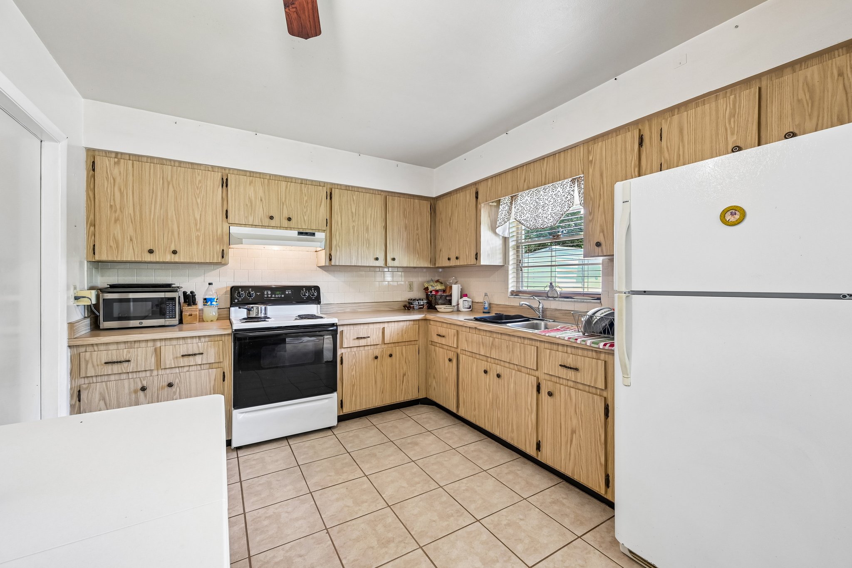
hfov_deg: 104.3
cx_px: 426
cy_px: 284
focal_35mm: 14
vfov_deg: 81.2
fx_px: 331
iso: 400
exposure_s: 1/8
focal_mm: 14
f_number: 8
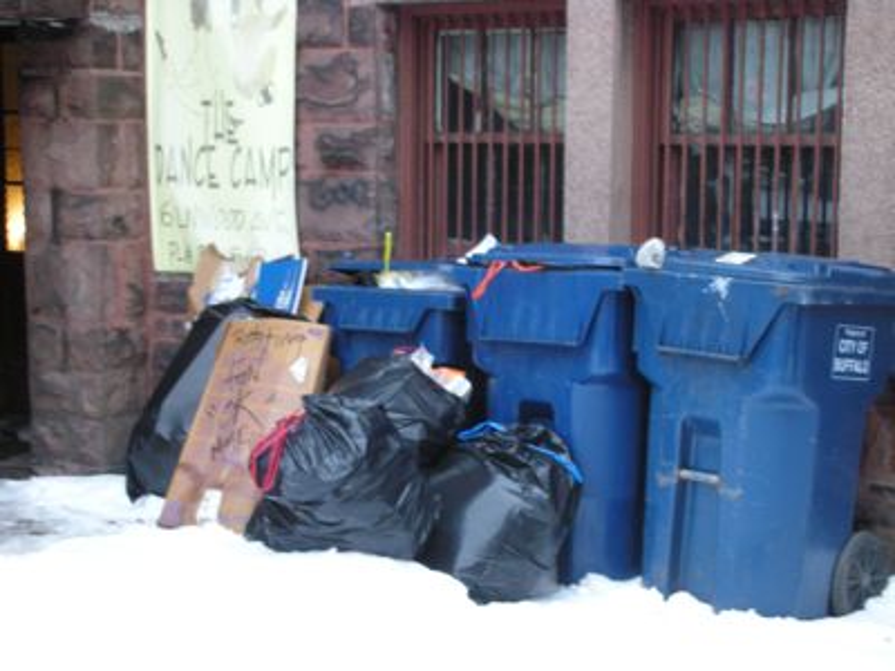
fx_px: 1887
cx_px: 448
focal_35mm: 73
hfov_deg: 26.7
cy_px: 336
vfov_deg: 20.2
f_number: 4.1
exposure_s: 1/17.1
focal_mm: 12.2
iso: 200
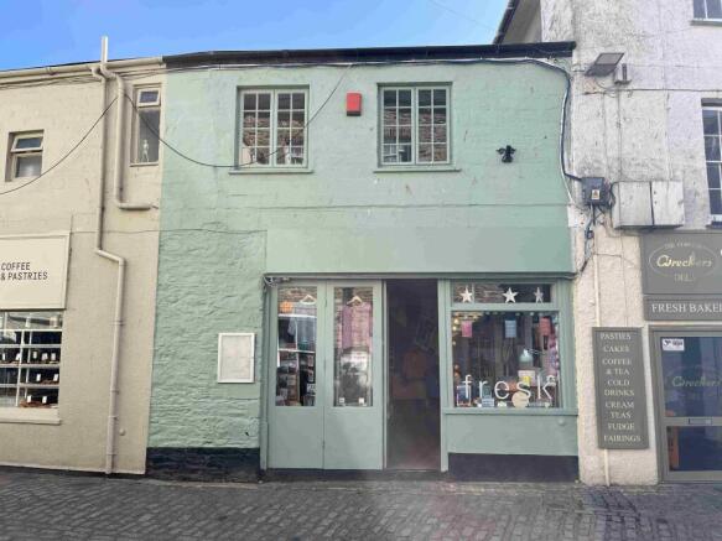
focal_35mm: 26
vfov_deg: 53.0
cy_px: 270
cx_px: 361
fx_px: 542
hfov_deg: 67.3
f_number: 1.6
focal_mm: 5.1
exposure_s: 1/1355
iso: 50
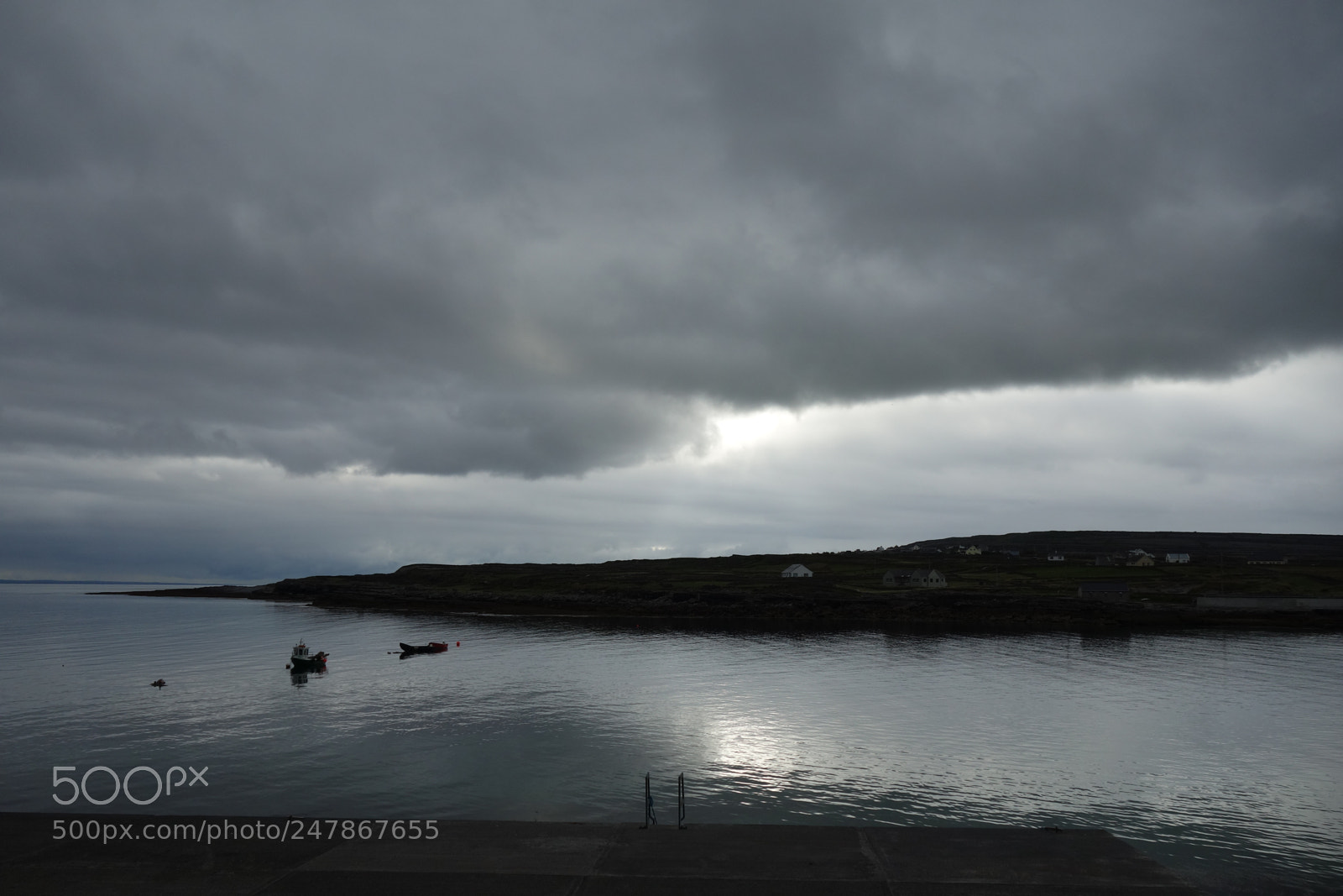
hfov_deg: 57.2
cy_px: 448
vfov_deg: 40.0
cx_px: 672
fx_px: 1231
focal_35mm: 33
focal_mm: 12.32
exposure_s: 1/400
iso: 125
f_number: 5.6
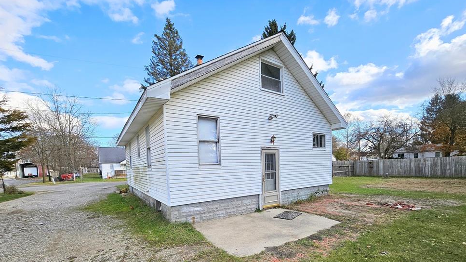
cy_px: 181
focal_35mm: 15
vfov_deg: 68.0
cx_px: 228
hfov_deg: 103.0
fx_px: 185
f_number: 2.2
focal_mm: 1.74
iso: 32
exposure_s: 1/456
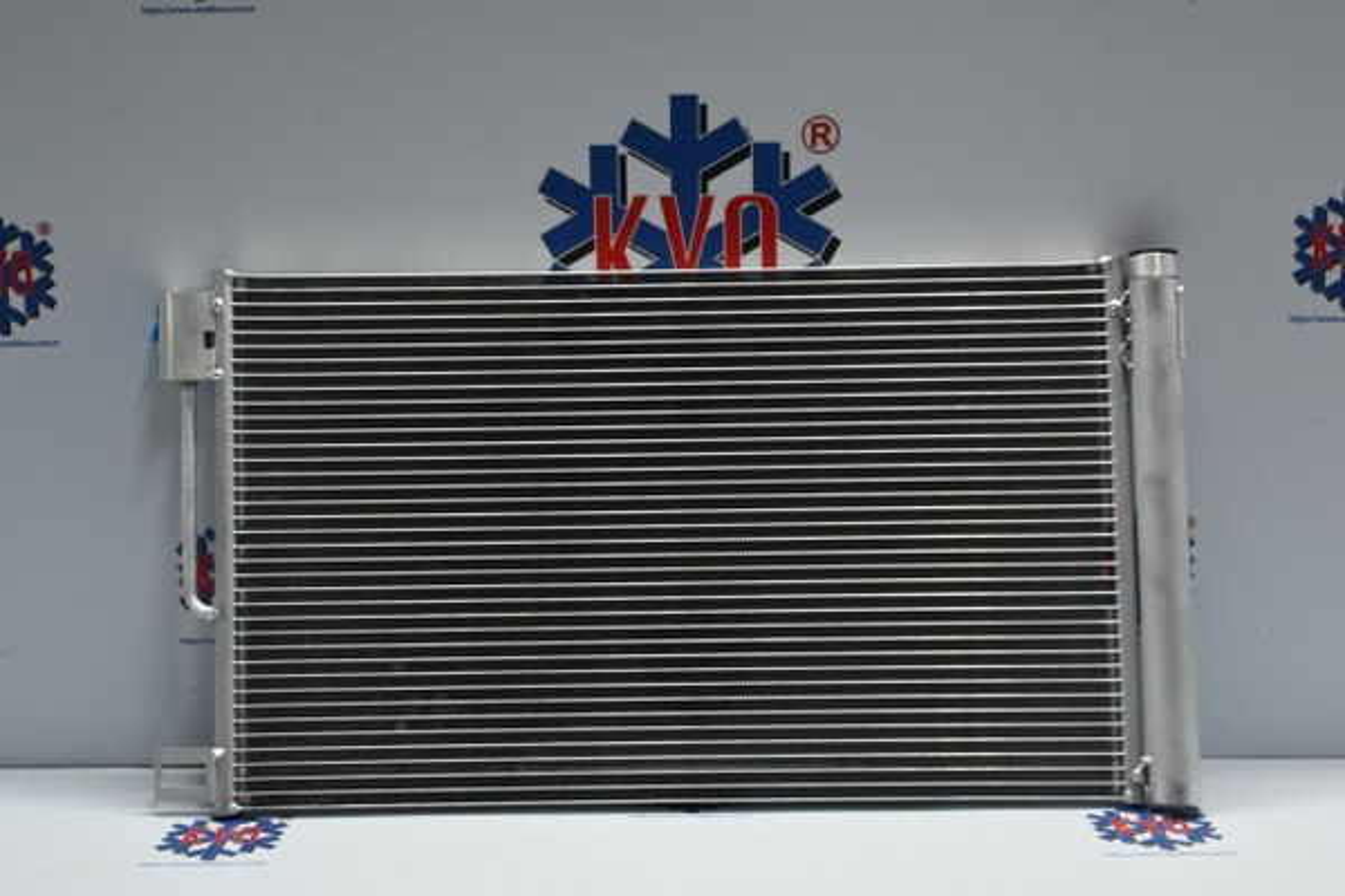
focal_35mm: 47
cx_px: 672
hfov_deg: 41.7
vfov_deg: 28.5
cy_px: 448
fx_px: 1765
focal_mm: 31.5
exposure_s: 1/50
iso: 560
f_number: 5
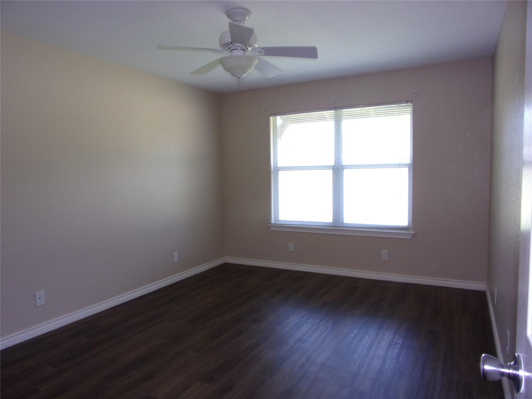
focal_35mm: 24
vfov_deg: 56.8
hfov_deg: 71.6
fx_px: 369
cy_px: 200
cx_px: 266
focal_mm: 4.3
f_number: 3.3
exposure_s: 1/34
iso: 119
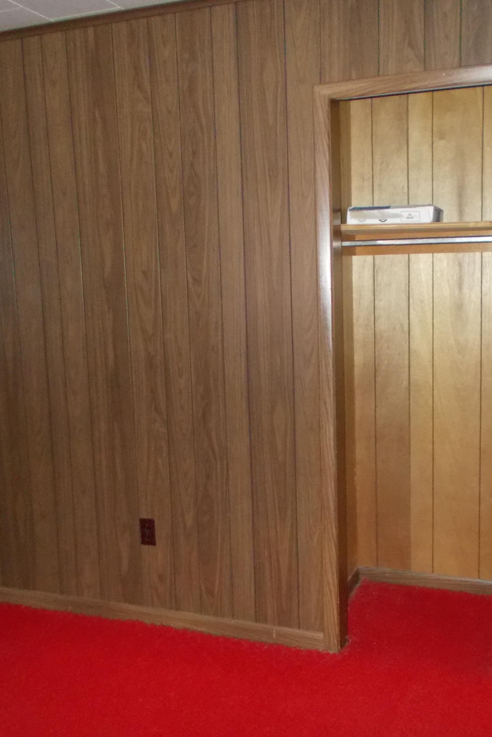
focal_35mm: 37
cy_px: 373
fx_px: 758
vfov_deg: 51.9
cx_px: 276
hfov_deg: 35.9
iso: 500
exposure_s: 1/25
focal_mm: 4.6
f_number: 3.2
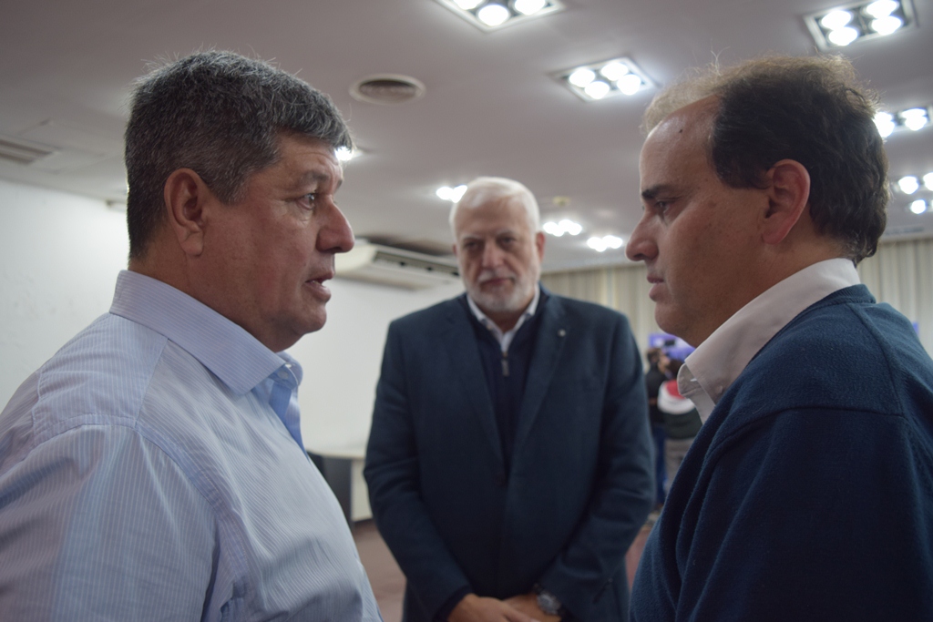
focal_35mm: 30
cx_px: 466
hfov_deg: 61.9
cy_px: 311
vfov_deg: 43.6
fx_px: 778
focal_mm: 20
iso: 400
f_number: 4.5
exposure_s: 1/80
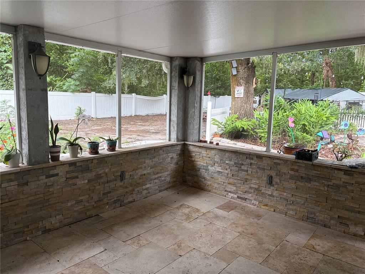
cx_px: 182
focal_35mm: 26
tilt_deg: -7.9
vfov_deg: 53.1
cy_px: 137
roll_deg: -1.1
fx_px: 274
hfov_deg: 67.3
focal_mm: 5.96
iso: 64
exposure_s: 1/121
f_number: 1.6
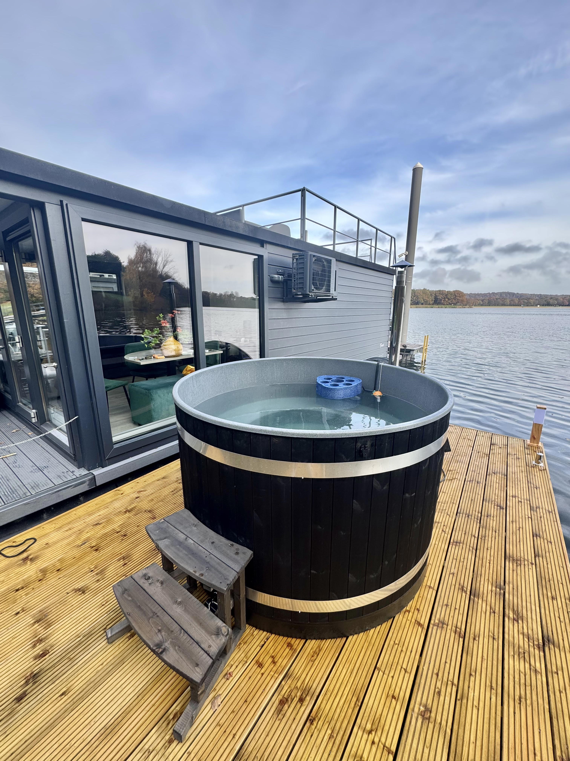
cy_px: 380
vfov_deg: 102.1
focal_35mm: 14
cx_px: 285
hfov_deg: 85.7
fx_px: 307
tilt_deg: -13.4
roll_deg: +0.5
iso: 40
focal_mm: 2.22
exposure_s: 1/245
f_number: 2.2
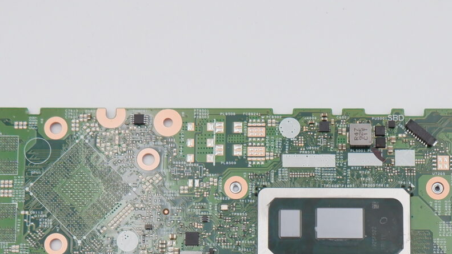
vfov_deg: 14.5
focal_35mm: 78
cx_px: 292
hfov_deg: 27.1
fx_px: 935
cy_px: 371
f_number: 5.6
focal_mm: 15
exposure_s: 1/400
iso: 800
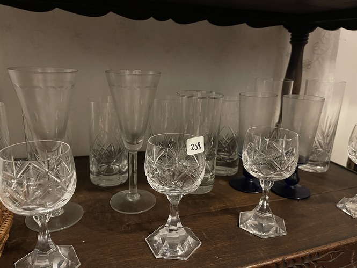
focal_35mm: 25
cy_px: 134
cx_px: 178
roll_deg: -1.4
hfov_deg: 69.4
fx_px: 258
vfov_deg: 54.9
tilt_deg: -16.5
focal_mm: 5.1
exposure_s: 1/25
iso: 800
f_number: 1.6
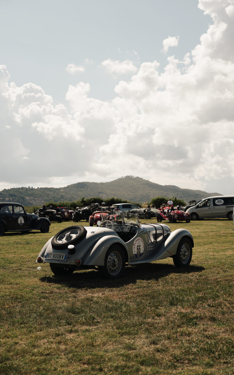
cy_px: 188
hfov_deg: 22.7
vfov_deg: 35.7
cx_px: 122
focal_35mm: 57
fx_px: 582
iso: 100
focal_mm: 55
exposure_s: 1/800
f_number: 4
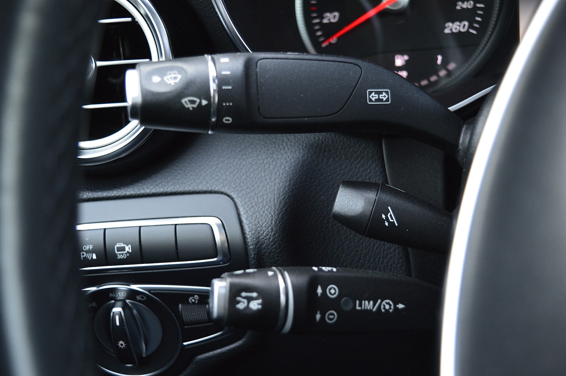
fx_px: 660
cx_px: 283
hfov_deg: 46.4
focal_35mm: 42
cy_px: 188
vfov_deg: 31.8
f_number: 4.5
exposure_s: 1/60
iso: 800
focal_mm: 28
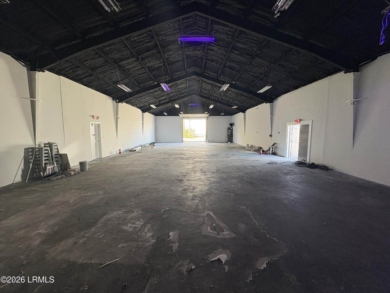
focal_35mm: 14
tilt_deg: -5.2
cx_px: 195
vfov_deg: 85.7
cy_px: 146
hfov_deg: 102.1
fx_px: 158
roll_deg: +0.2
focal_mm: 2.22
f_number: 2.2
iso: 200
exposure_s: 1/60
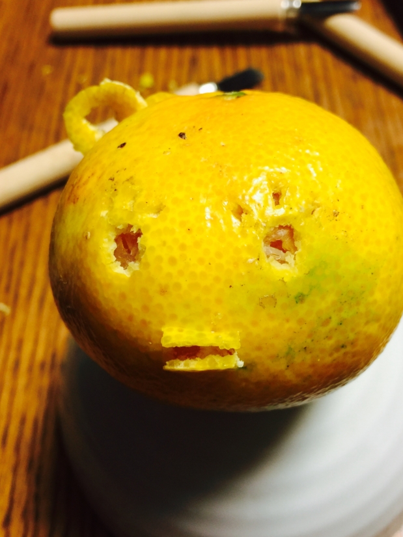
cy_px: 256
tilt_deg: -57.6
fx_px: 559
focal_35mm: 36
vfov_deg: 51.3
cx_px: 229
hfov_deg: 39.6
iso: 50
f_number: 2.2
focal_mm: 4.15
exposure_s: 1/15
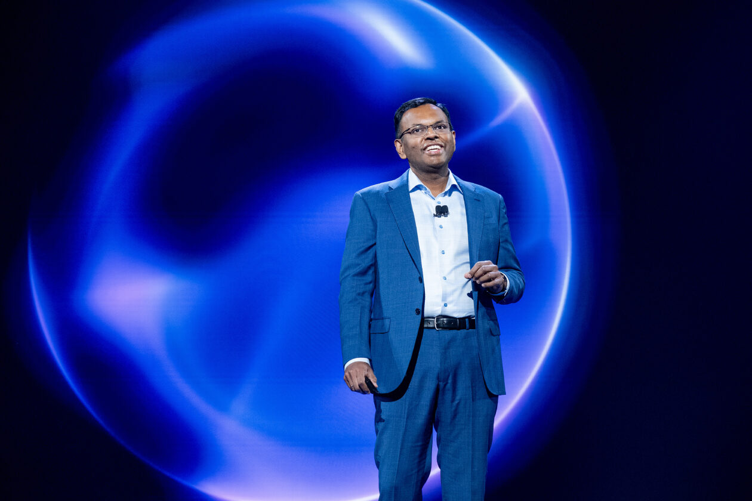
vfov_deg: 10.5
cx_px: 376
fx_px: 2715
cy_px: 250
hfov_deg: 15.8
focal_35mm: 130
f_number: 4.8
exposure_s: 1/250
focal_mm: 130
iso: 6400
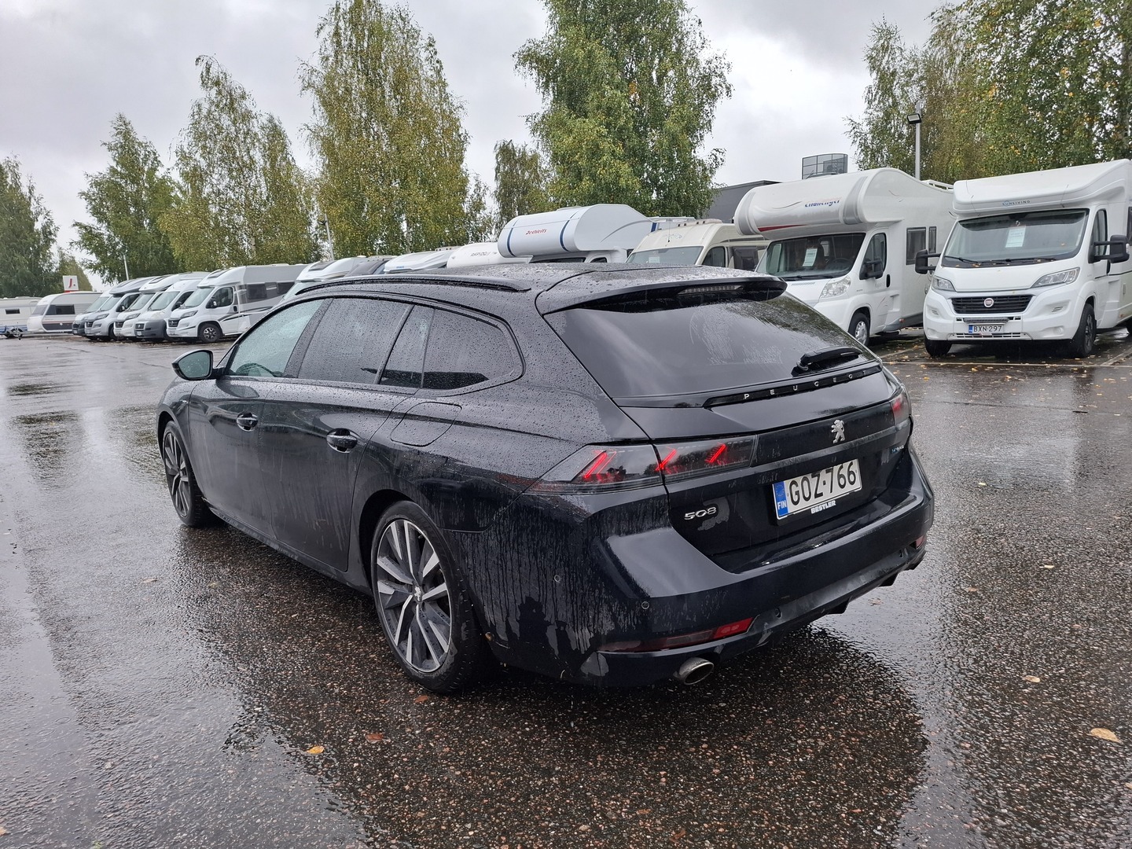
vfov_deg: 58.9
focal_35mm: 23
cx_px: 566
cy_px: 424
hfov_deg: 73.9
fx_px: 752
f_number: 1.8
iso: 50
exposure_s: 1/158
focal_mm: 5.54
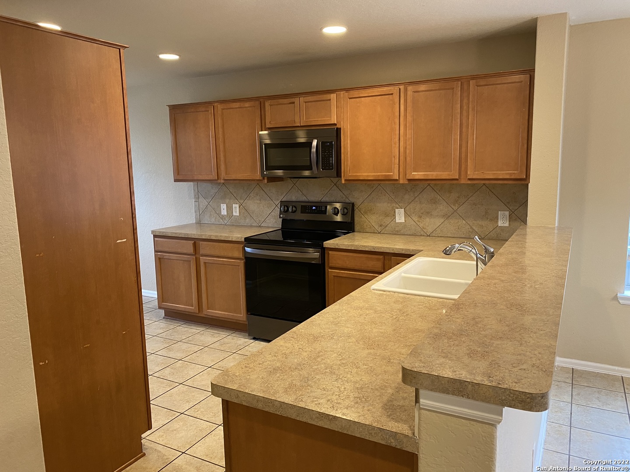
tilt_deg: -8.4
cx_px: 315
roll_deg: +1.4
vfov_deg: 53.1
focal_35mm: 26
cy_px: 236
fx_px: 473
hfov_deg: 67.3
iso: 200
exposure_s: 1/60
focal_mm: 4.25
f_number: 1.8
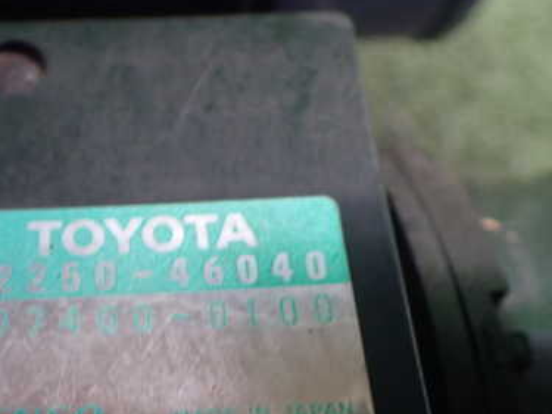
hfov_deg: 39.1
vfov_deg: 30.1
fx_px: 765
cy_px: 268
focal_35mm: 48
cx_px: 171
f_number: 2.3
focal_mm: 5.4
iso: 800
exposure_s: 1/30
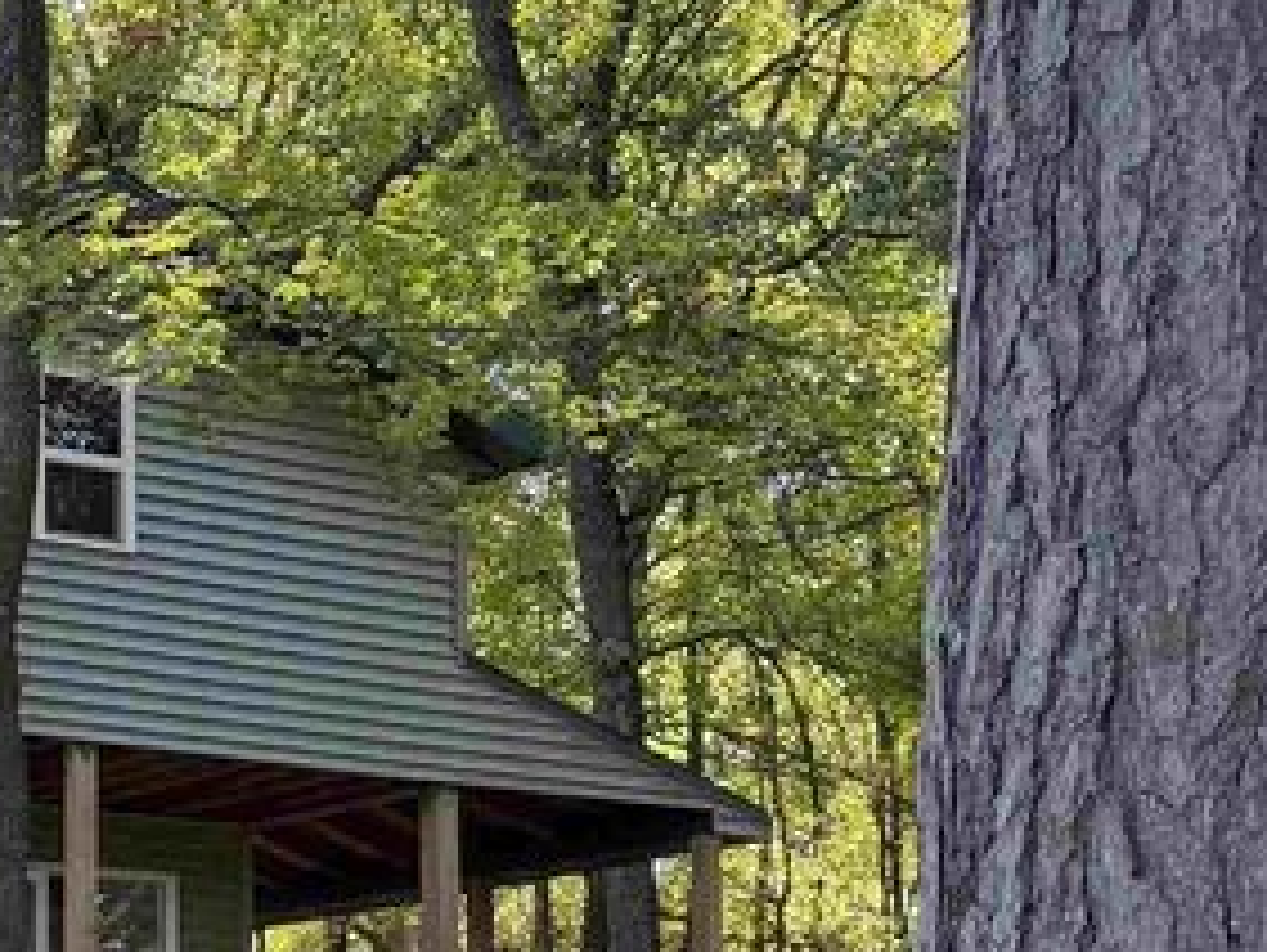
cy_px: 961
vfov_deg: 16.6
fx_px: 3187
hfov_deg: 21.0
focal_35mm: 87
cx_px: -229
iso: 80
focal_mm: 6.76
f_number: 1.78
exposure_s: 1/170
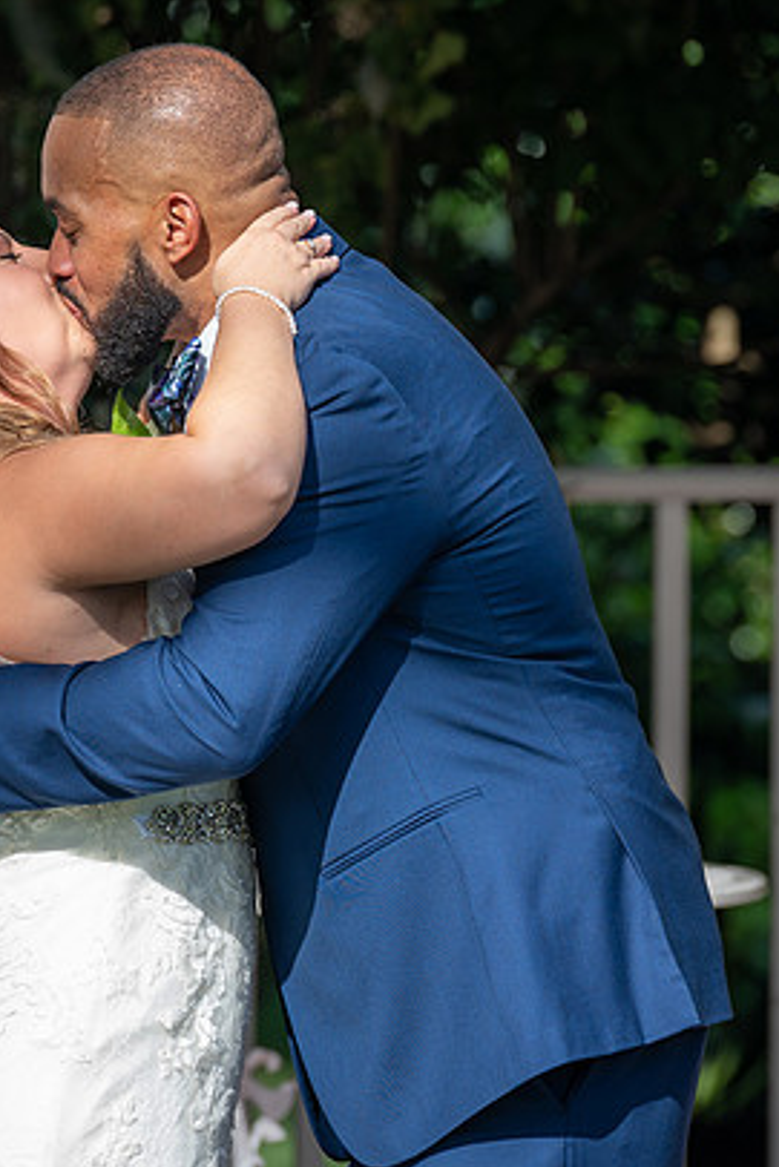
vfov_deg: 5.7
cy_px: 508
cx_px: 453
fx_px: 11674
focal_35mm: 360
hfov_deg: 3.8
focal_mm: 178
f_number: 4
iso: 50
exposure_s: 1/400
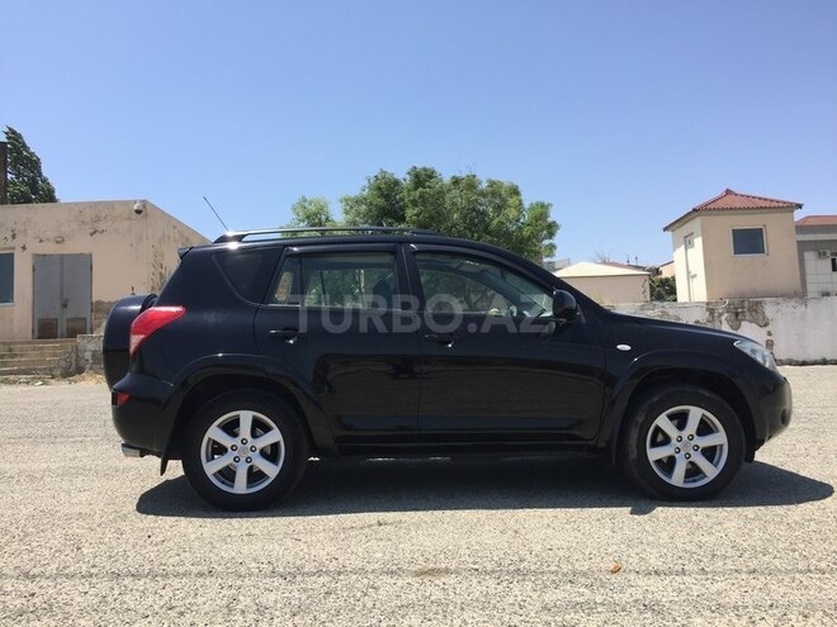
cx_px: 418
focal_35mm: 29
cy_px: 314
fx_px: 701
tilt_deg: +6.2
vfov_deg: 48.2
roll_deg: +0.4
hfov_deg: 61.7
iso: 32
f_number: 2.2
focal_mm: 4.15
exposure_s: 1/1647
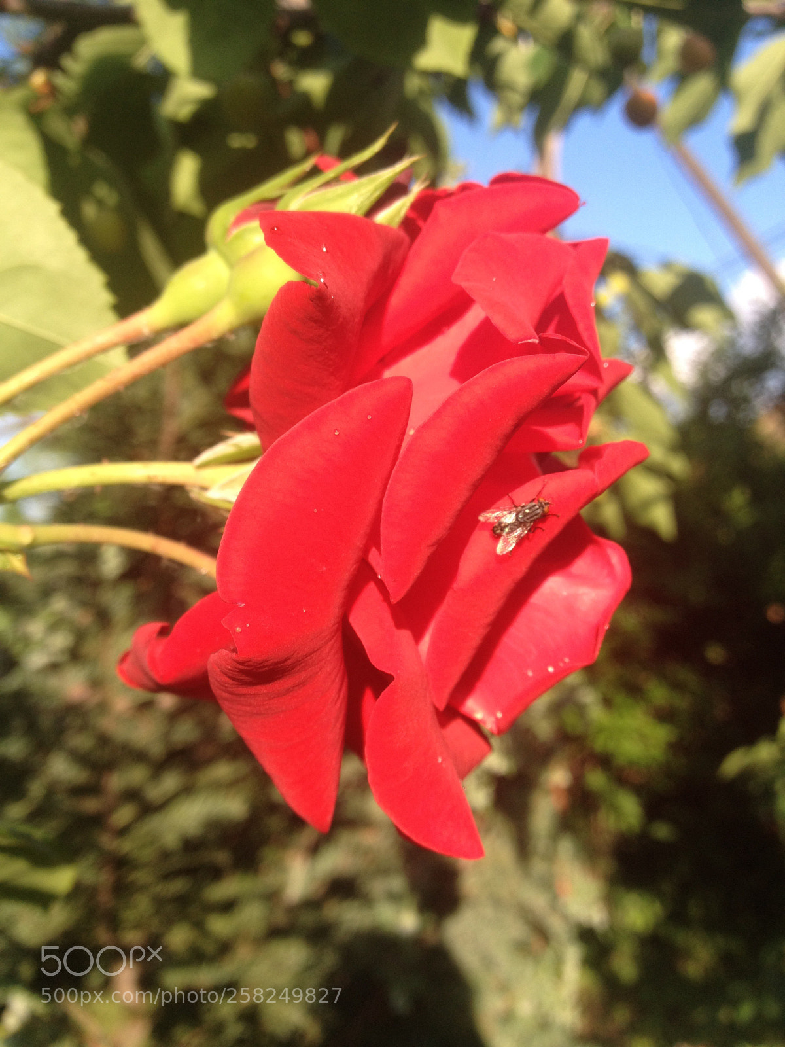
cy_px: 524
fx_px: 1058
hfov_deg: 40.7
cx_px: 392
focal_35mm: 35
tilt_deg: +7.3
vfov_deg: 52.6
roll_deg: +1.1
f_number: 2.4
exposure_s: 1/484
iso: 50
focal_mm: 4.28
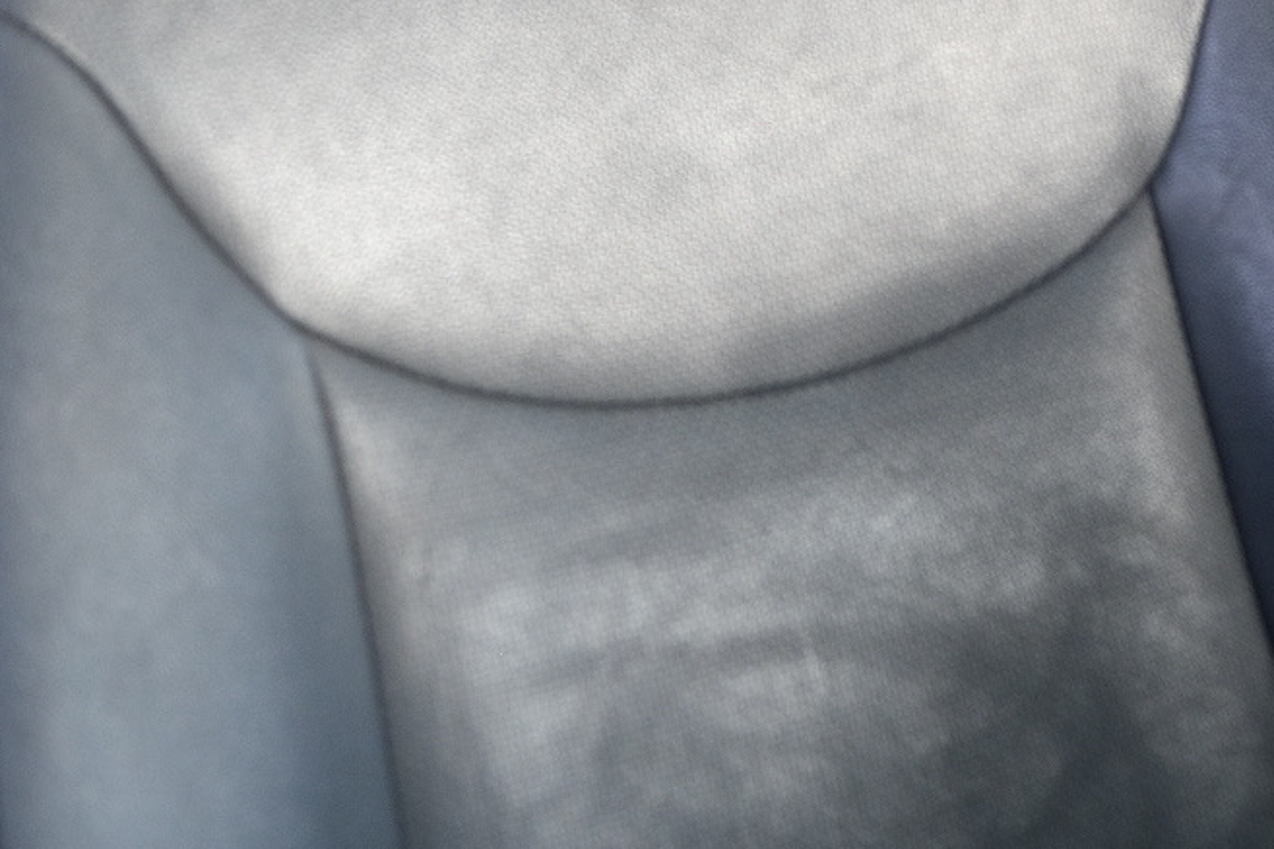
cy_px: -211
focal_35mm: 73
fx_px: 2583
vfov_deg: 17.6
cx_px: 1247
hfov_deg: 26.4
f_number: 2.8
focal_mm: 18
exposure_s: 1/26
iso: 800
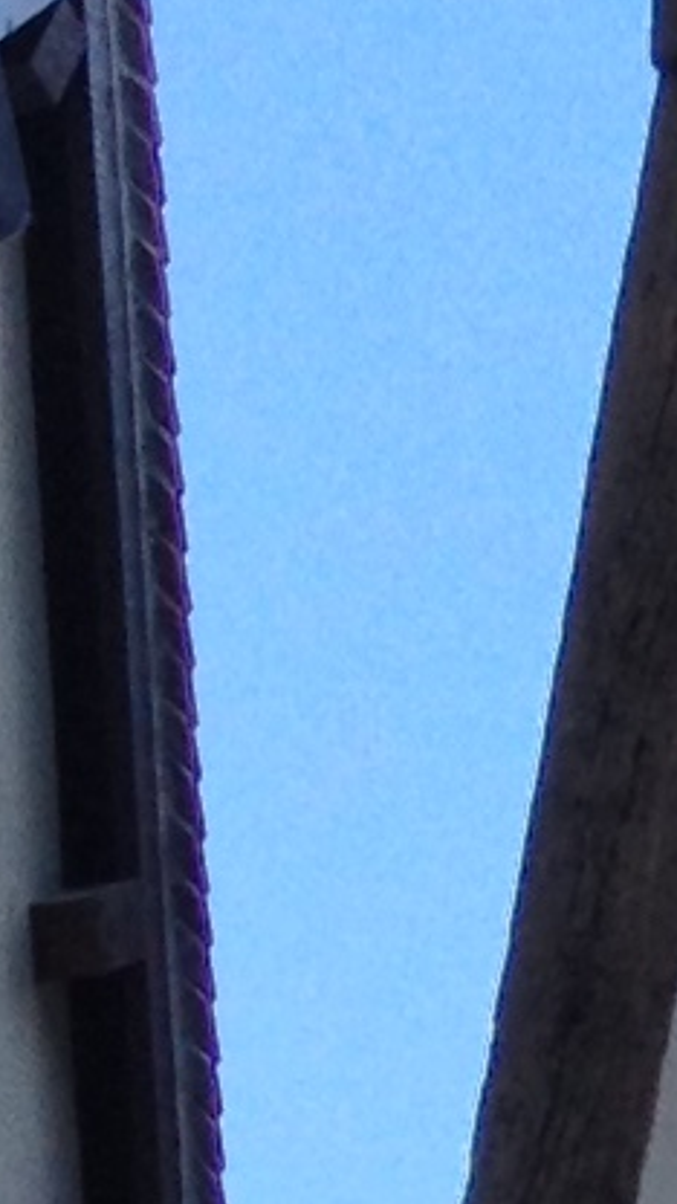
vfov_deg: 7.2
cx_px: 3162
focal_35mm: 299
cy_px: 628
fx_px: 9542
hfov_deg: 3.7
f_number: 2.4
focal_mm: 4.28
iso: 50
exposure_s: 1/286
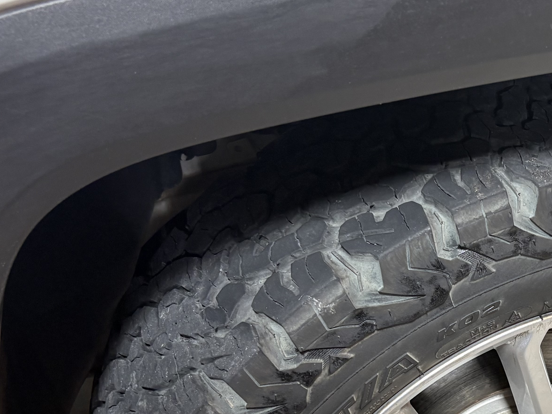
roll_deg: +1.8
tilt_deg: -43.7
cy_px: 329
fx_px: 1005
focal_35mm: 63
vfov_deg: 23.0
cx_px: 478
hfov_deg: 29.7
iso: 160
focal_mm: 5.96
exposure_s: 1/60
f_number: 1.6
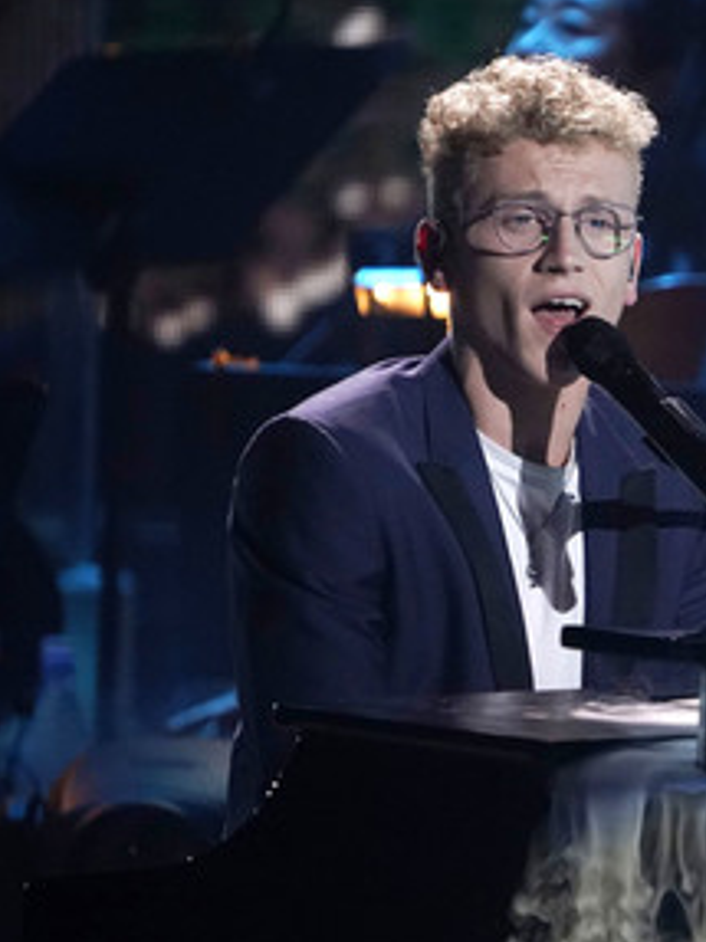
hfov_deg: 1.6
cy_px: 482
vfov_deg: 2.2
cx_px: 737
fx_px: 24683
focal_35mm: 907
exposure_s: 1/160
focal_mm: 600
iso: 5000
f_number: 6.3
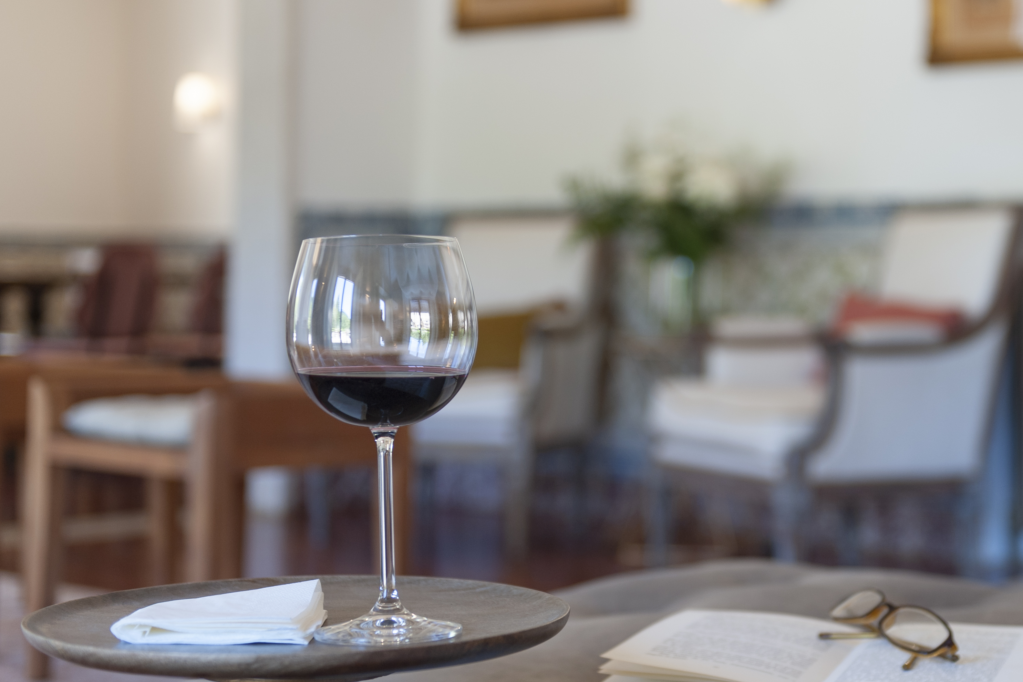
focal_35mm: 68
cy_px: 320
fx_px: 1932
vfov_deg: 20.0
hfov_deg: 29.5
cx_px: 657
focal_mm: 48
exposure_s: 1/60
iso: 200
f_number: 2.8
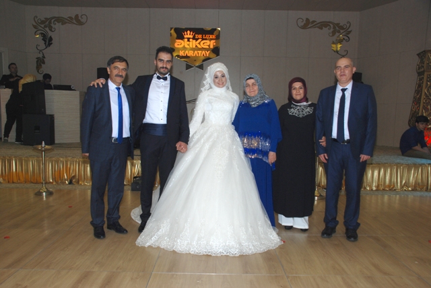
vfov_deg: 40.0
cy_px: 144
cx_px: 216
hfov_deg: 57.2
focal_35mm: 33
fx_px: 395
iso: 200
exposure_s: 1/60
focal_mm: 22
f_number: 4
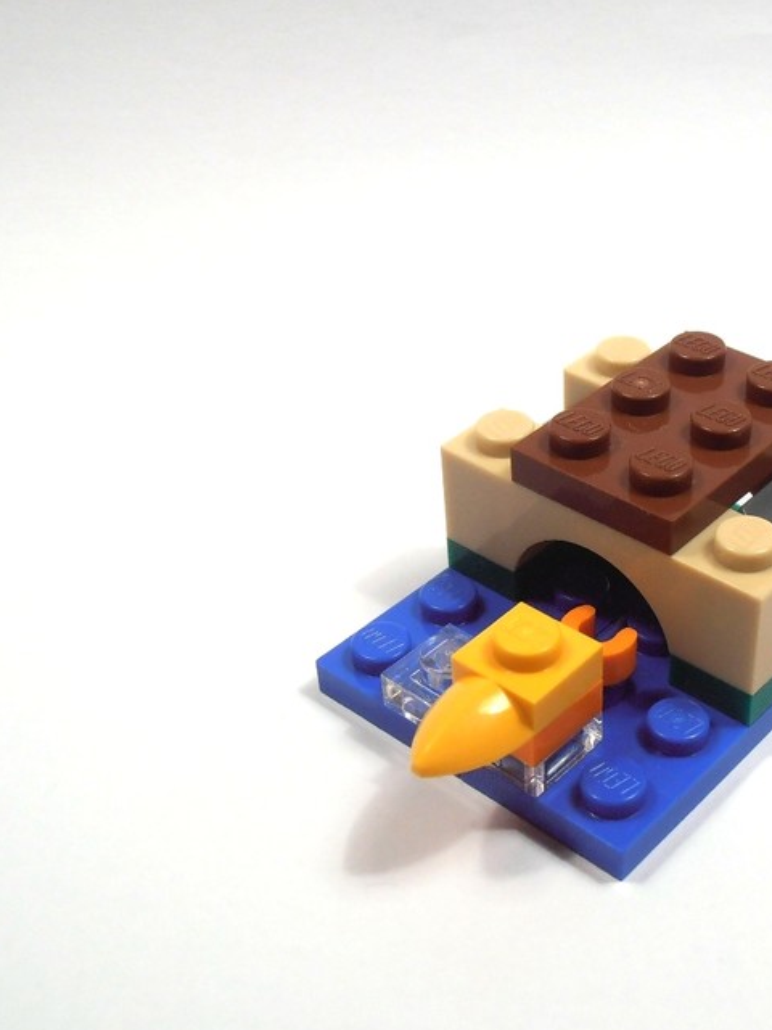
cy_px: 542
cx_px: 589
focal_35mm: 52
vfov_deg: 36.8
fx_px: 1546
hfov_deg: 27.6
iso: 80
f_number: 3.9
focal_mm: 6.61
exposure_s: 1/100
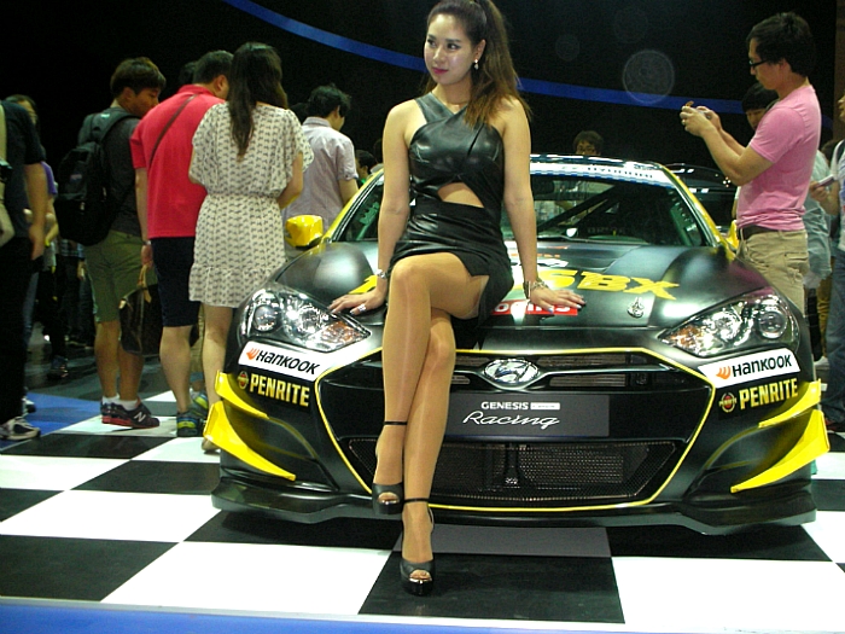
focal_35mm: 46
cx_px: 422
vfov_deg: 31.5
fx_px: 1123
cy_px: 317
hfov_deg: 41.2
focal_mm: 7.7
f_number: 3.5
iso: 192
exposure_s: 1/49.1
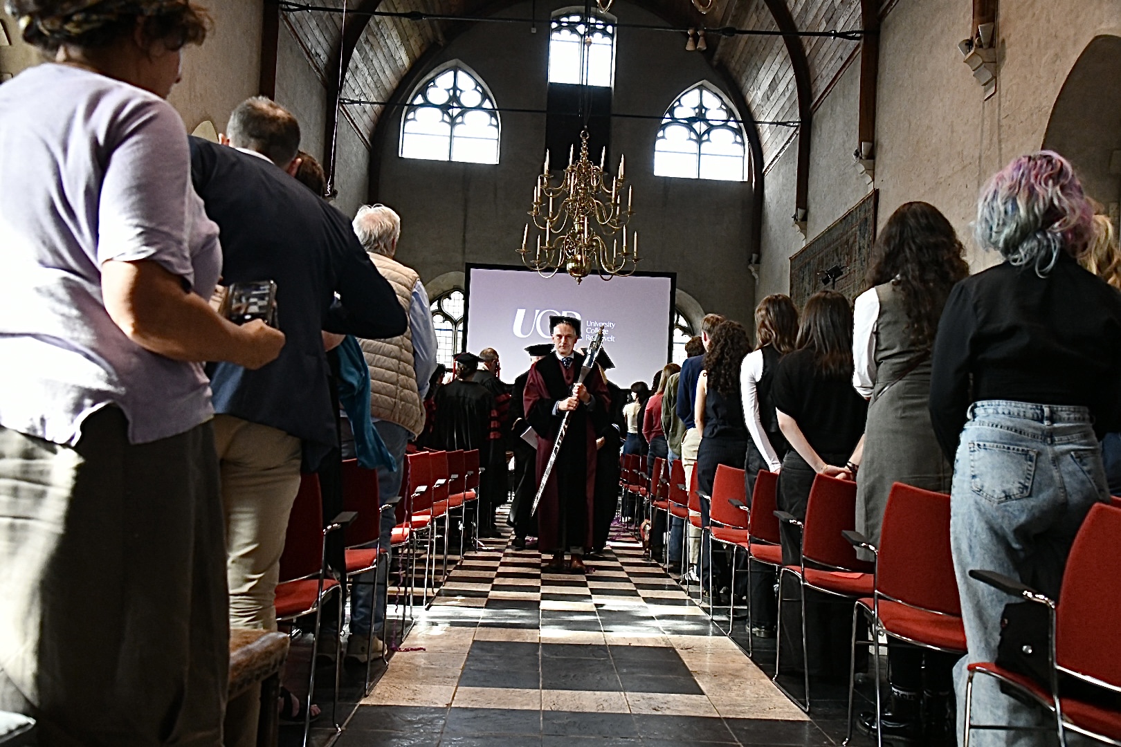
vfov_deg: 41.1
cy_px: 374
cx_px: 560
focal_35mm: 32
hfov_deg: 58.7
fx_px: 996
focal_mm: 32
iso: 5000
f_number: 5.6
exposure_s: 1/125
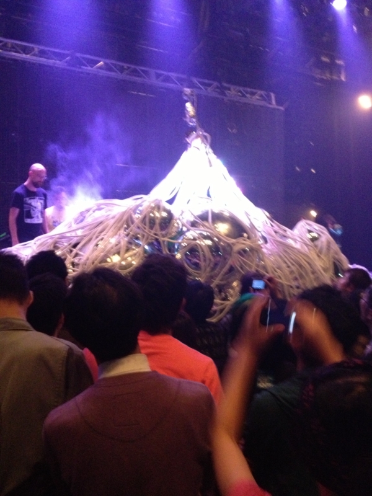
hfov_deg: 40.7
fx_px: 502
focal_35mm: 35
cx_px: 186
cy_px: 248
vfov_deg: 52.6
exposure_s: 1/15
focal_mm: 4.28
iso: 800
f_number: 2.4
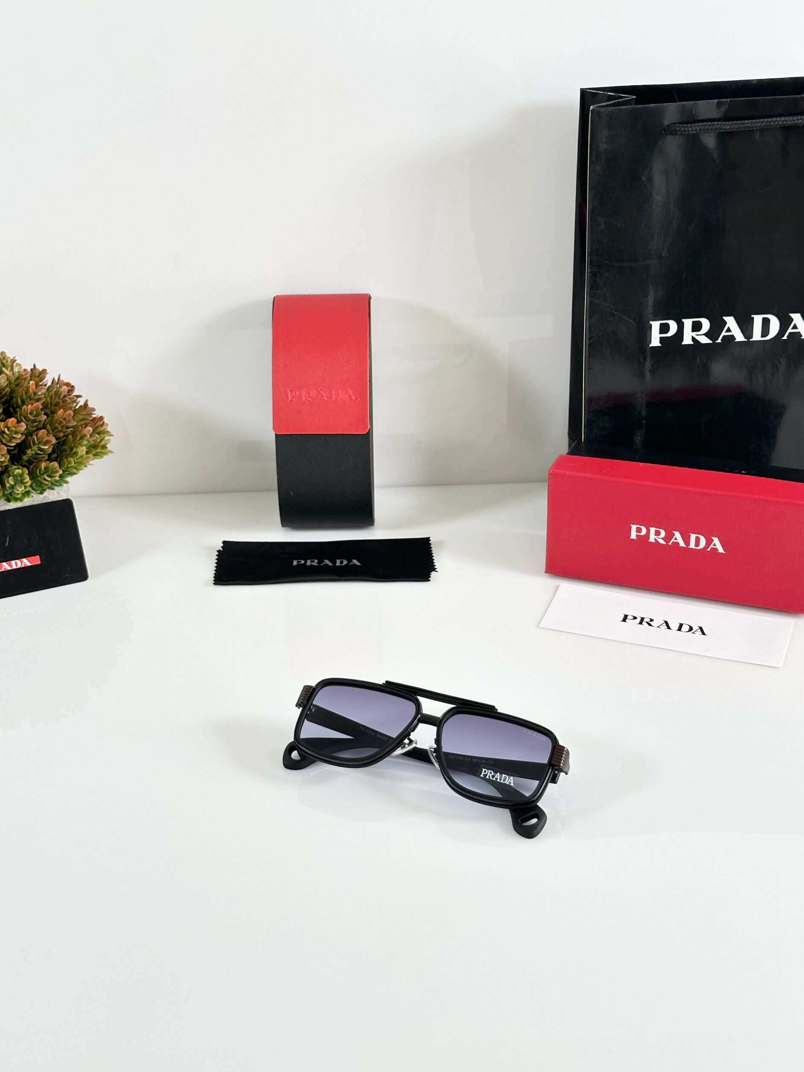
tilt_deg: -29.0
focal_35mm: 49
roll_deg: +1.2
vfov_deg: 38.9
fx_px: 1517
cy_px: 541
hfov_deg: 29.7
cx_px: 400
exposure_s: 1/134
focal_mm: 6.86
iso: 80
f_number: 1.78
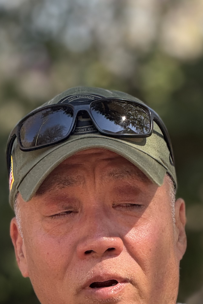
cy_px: 293
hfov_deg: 5.5
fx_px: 2114
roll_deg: +0.4
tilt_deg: +1.8
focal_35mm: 250
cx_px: 103
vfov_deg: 8.2
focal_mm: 15.66
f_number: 2.8
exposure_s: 1/171
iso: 50
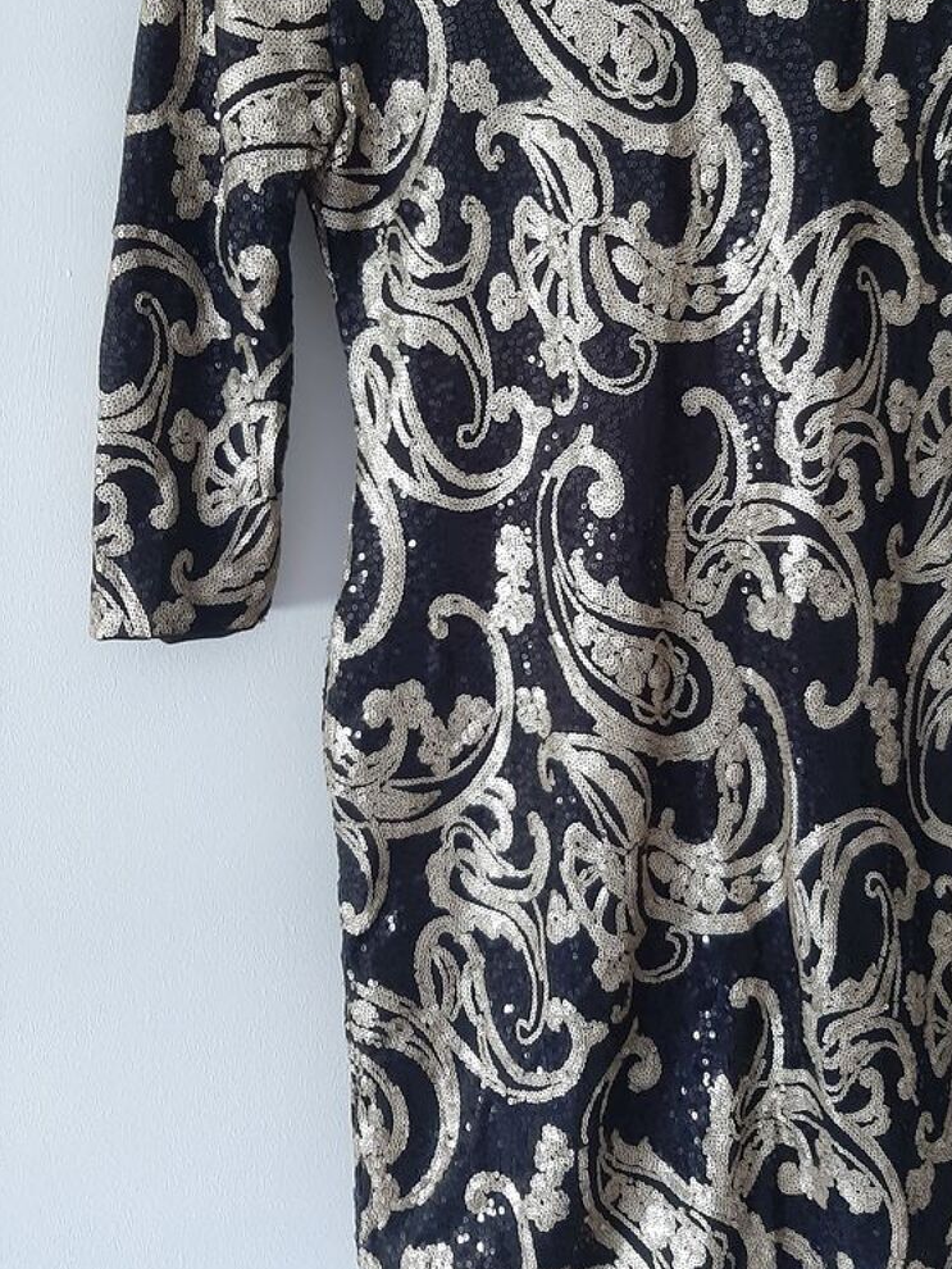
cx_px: 639
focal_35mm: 35
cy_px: 492
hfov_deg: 40.2
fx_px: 1283
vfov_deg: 52.2
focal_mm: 3.93
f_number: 1.7
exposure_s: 1/25
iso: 200
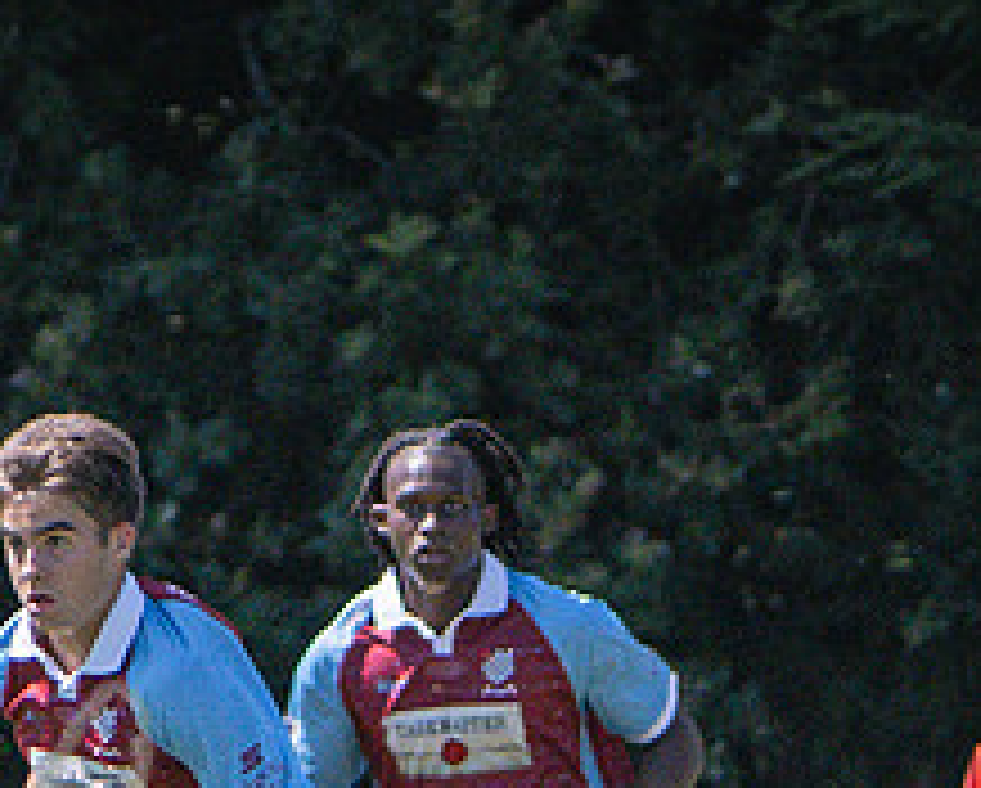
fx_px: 52564
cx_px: 166
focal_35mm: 1808
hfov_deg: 1.1
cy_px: 1385
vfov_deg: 0.9
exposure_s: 1/2500
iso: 400
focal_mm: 200
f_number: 4
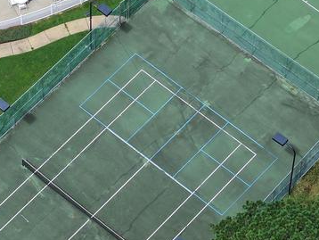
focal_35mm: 200
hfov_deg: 9.9
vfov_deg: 7.3
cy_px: -85
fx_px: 1844
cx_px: 86
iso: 130
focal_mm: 19.35
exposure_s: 1/1250
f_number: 2.8
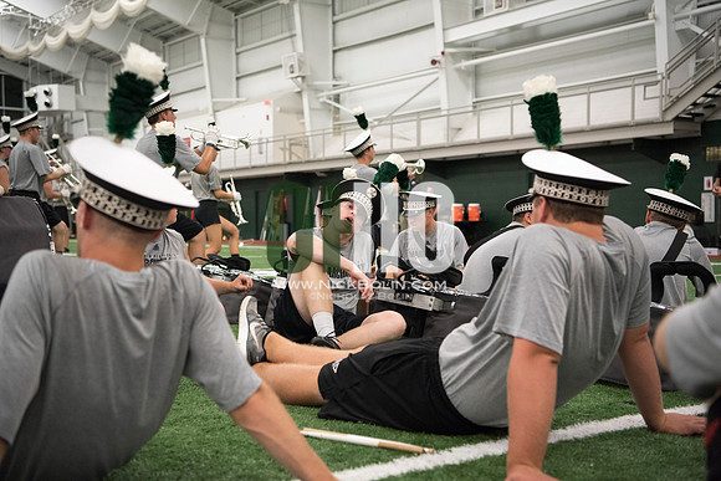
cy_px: 240
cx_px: 360
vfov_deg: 29.3
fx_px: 921
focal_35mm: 46
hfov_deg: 42.7
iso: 3200
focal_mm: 46
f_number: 3.2
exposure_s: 1/250
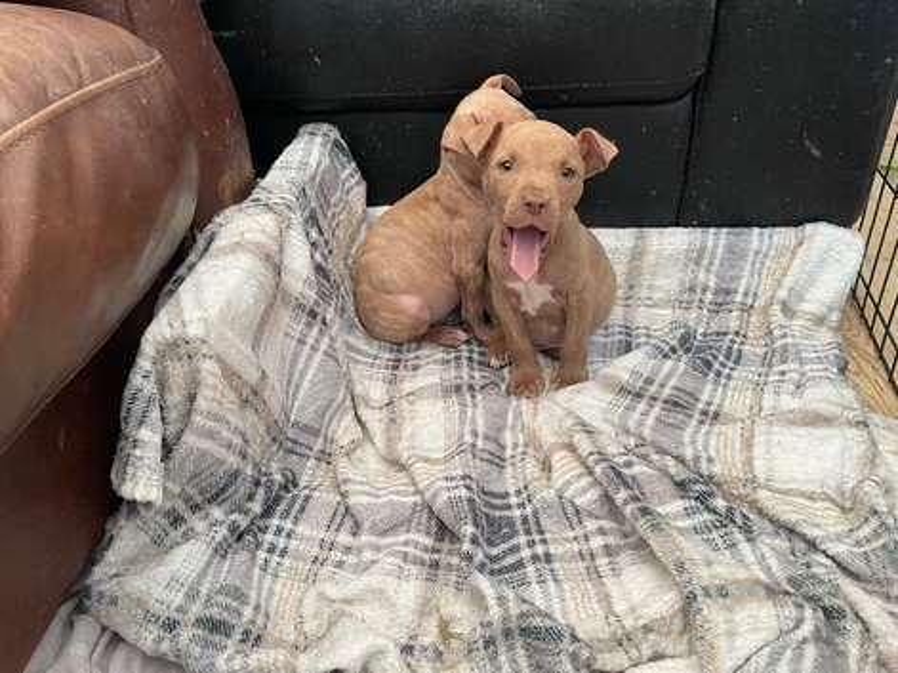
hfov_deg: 67.3
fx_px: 674
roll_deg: +3.4
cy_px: 336
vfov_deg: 53.0
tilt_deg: -34.6
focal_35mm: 26
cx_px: 449
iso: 125
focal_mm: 4.2
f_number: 1.6
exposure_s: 1/82
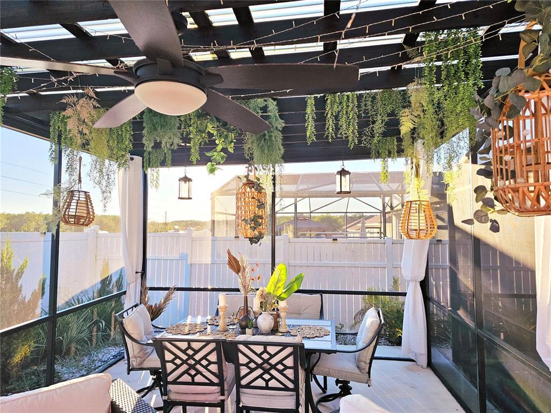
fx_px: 366
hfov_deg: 73.9
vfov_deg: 58.9
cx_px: 276
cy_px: 206
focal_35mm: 23
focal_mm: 6.3
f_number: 1.7
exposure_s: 1/213
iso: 20
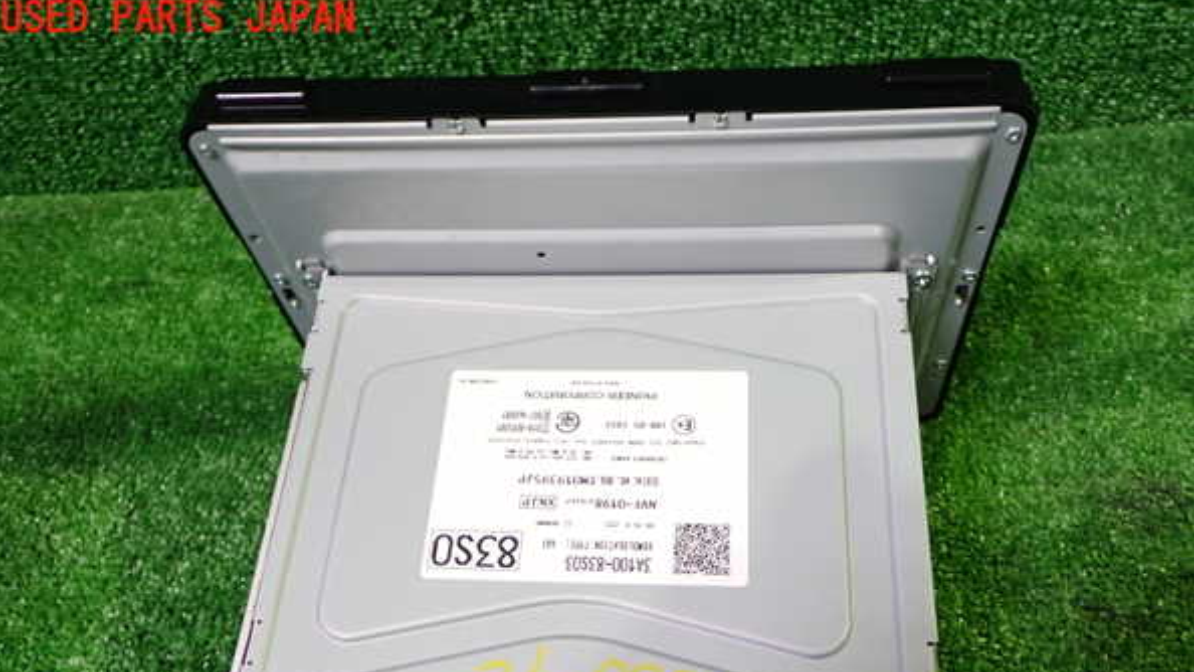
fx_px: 1045
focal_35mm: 33
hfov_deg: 59.5
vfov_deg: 35.3
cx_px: 593
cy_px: 447
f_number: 2.3
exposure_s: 1/30
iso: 250
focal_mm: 5.4
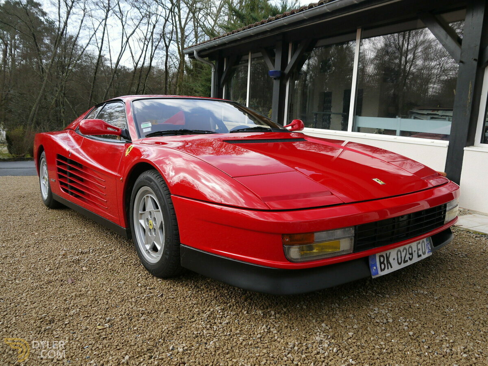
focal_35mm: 28
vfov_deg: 49.7
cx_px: 244
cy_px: 183
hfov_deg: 63.4
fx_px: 395
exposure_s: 1/250
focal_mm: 14
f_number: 5.6
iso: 160
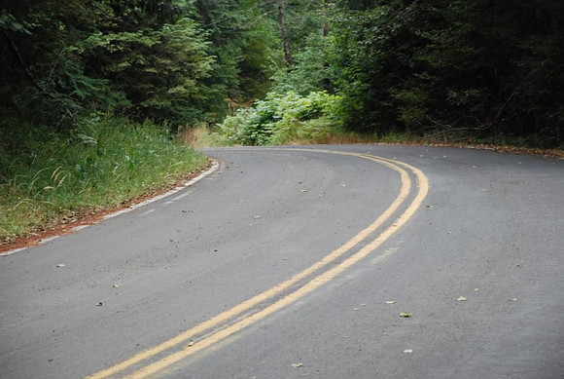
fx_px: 2119
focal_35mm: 135
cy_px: 190
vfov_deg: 10.2
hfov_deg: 15.2
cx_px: 282
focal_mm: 90
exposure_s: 1/160
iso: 1600
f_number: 5.6
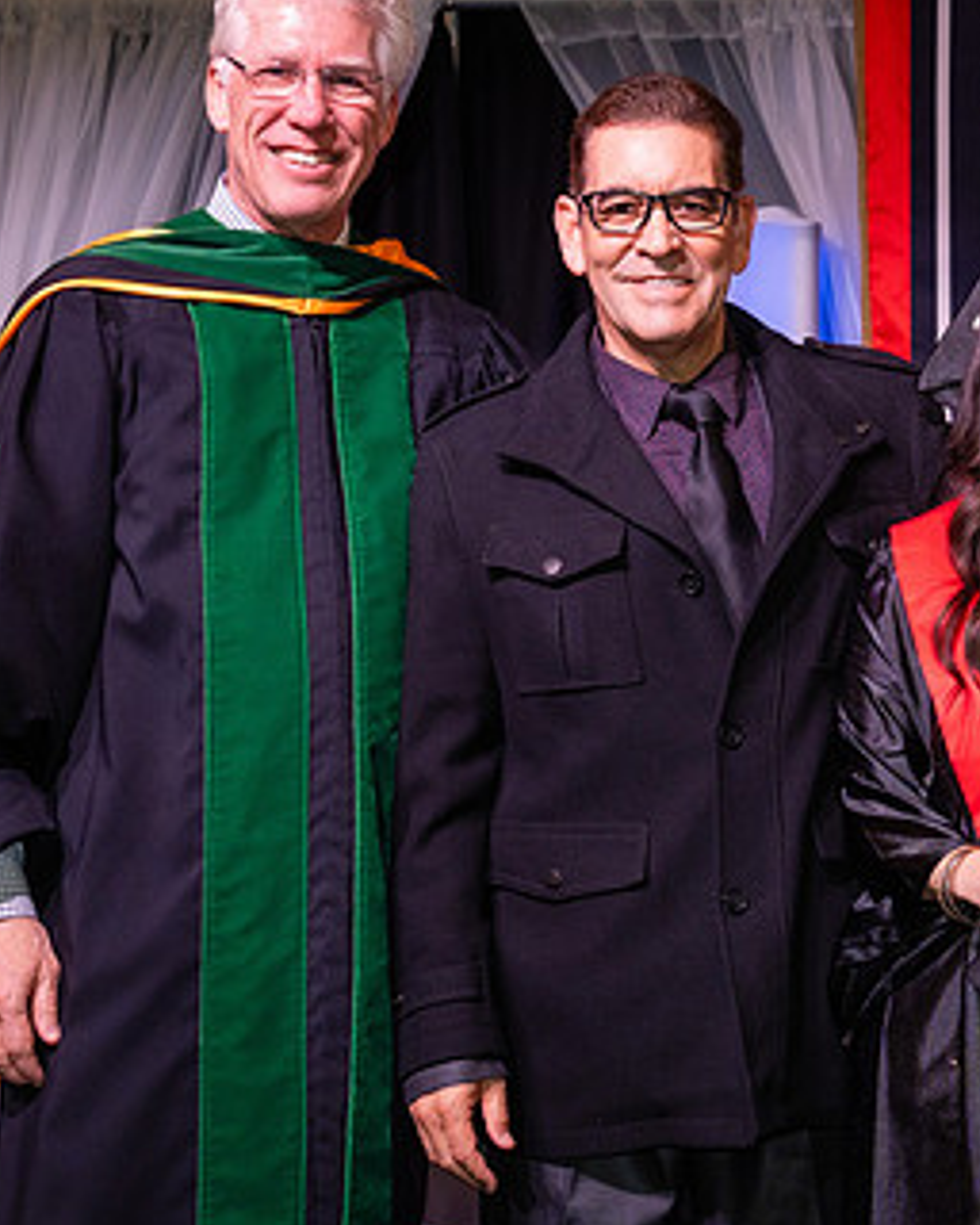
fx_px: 4061
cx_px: 865
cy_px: 648
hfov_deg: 13.6
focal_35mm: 112
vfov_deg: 17.2
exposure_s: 1/160
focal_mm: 52
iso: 1250
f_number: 5.6
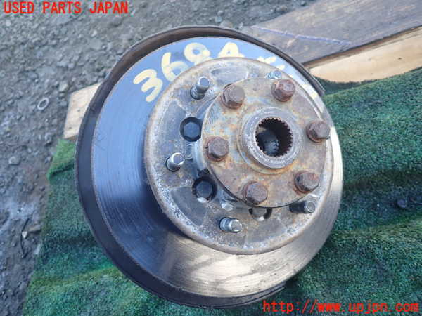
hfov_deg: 69.4
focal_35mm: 25
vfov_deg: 54.9
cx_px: 211
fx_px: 305
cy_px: 158
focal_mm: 4.5
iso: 100
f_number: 2
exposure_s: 1/100
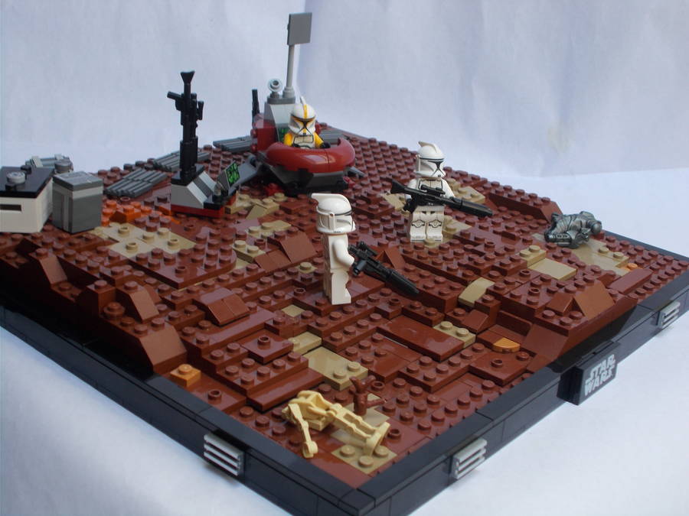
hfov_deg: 38.2
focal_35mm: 50
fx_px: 995
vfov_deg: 29.1
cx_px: 344
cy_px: 258
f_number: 4.5
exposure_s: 1/30
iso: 80
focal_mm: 9
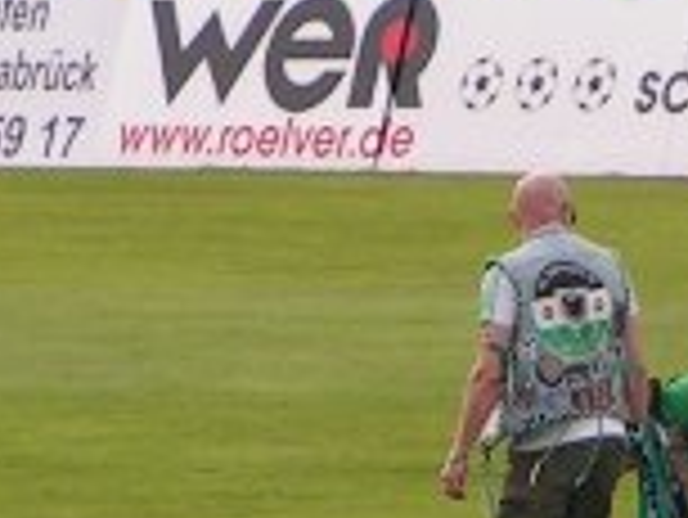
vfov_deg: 1.2
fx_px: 24525
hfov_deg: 1.6
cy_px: 198
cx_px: 612
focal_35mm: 1233
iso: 50
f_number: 3.5
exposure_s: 1/250
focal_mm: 36.1
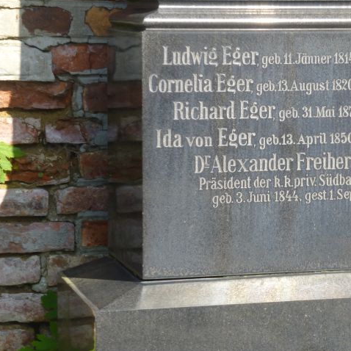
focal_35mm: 151
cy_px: 134
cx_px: 292
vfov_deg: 11.6
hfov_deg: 11.5
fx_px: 1732
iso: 100
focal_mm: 18.2
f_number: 5.3
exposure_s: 1/200
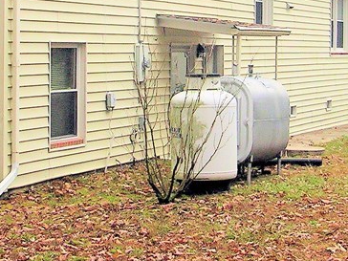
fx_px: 1076
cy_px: 18
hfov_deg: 18.4
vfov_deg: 13.7
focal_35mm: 107
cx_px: 198
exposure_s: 1/140
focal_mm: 5.8
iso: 50
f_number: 2.8
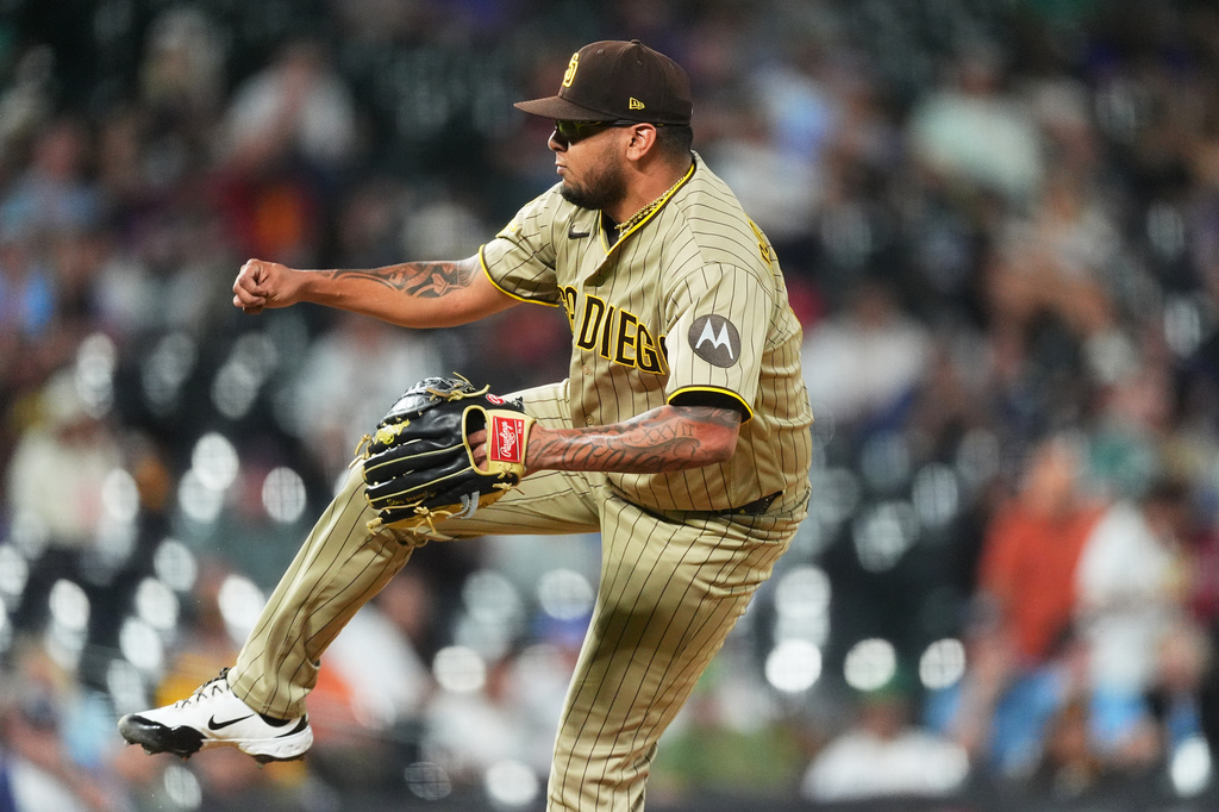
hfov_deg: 3.4
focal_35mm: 600
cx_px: 610
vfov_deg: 2.3
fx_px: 20309
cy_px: 406
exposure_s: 1/1600
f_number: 4
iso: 6400
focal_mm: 600
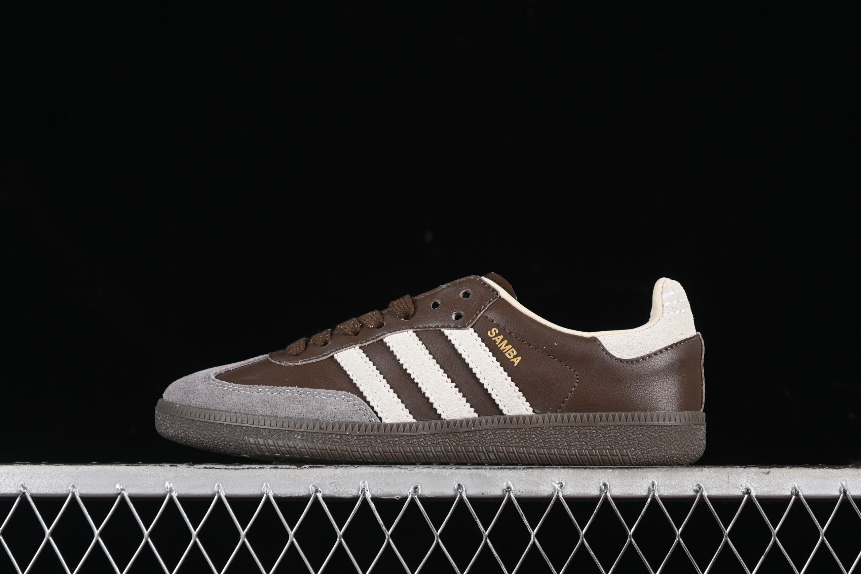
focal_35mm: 75
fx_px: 1794
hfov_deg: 27.0
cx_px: 430
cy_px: 287
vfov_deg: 18.2
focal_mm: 50
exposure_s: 1/80
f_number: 6.3
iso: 160
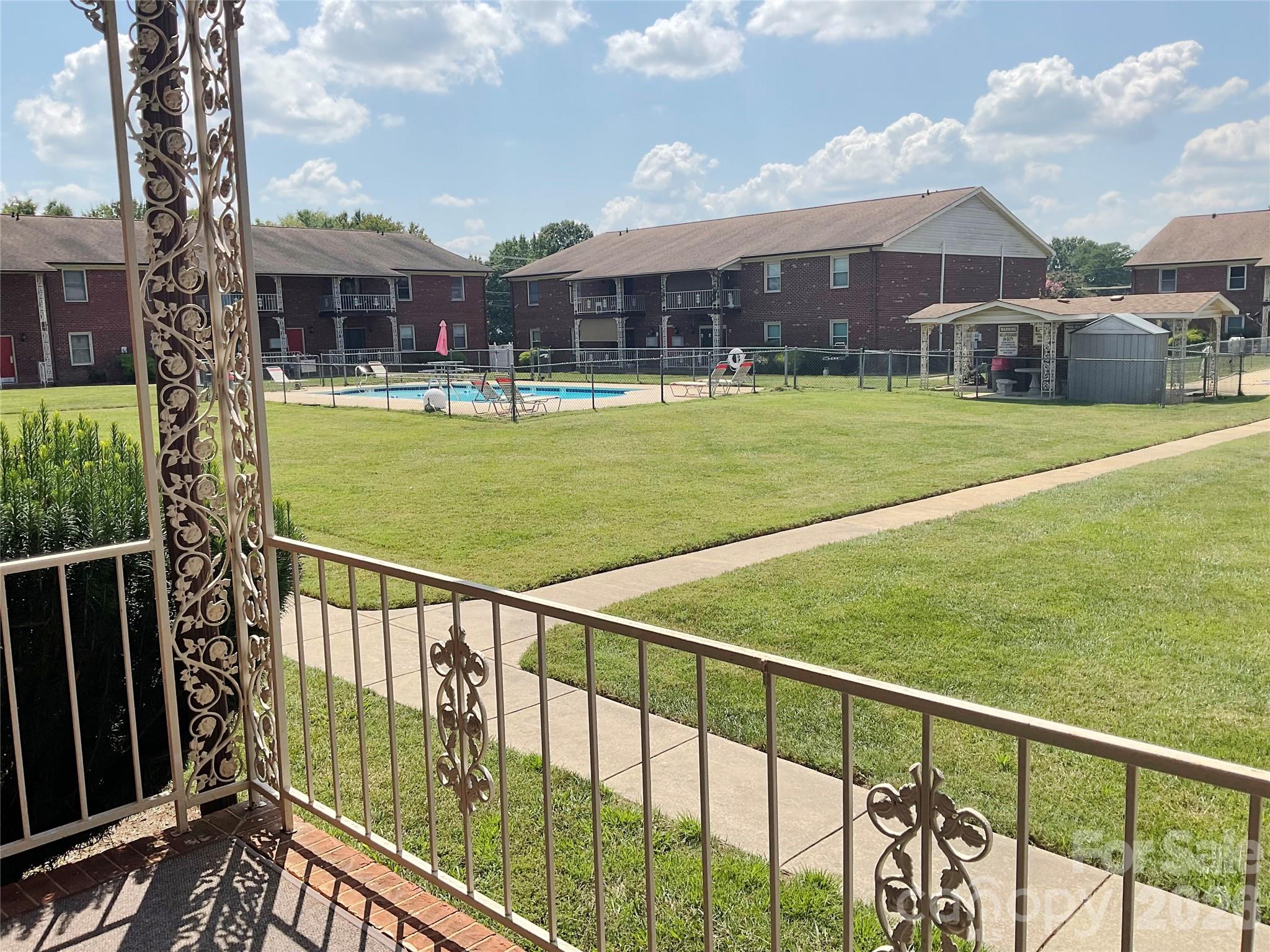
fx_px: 1064
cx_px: 635
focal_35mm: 29
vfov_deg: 48.2
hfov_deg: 61.7
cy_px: 476
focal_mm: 3
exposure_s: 1/2538
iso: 16
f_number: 1.8
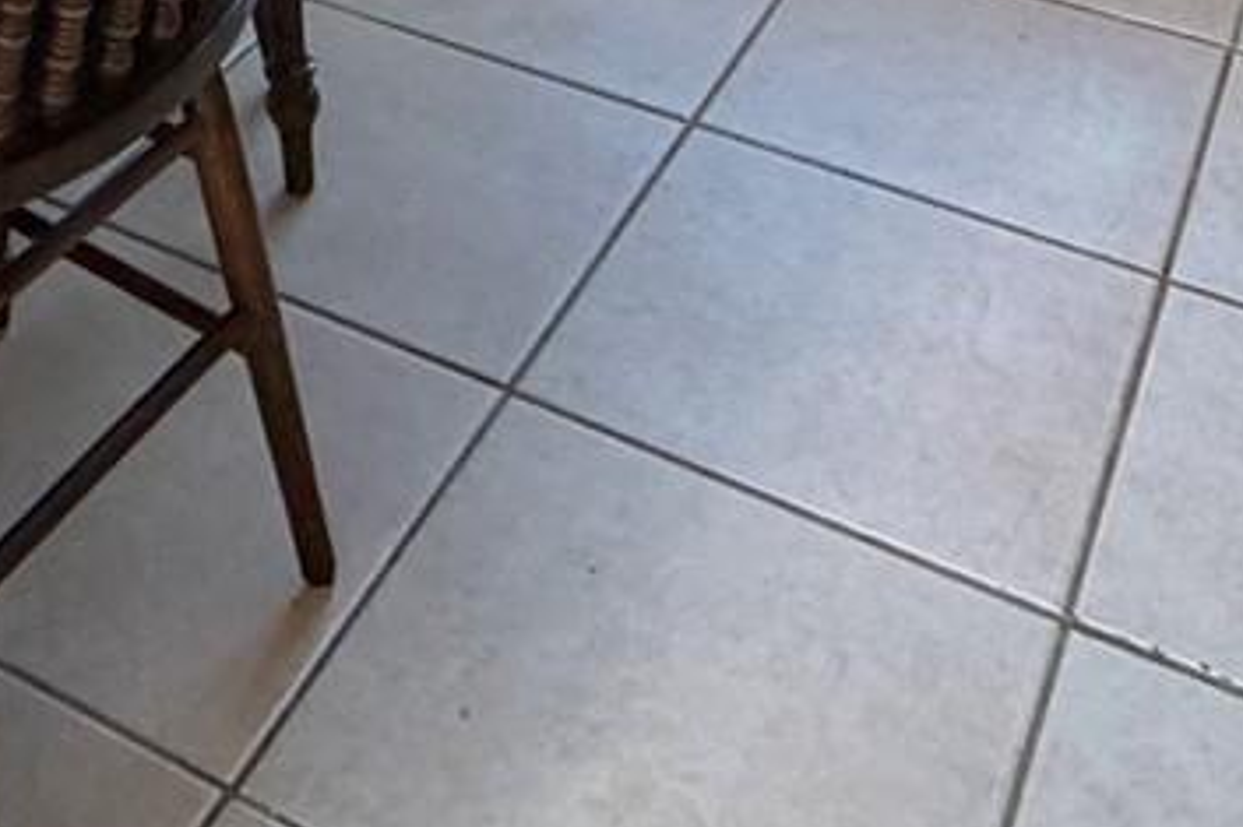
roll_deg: -1.1
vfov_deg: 14.7
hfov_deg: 29.8
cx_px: 257
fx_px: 2278
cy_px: -1059
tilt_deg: -2.6
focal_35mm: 66
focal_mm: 2.22
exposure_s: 1/60
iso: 250
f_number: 2.2
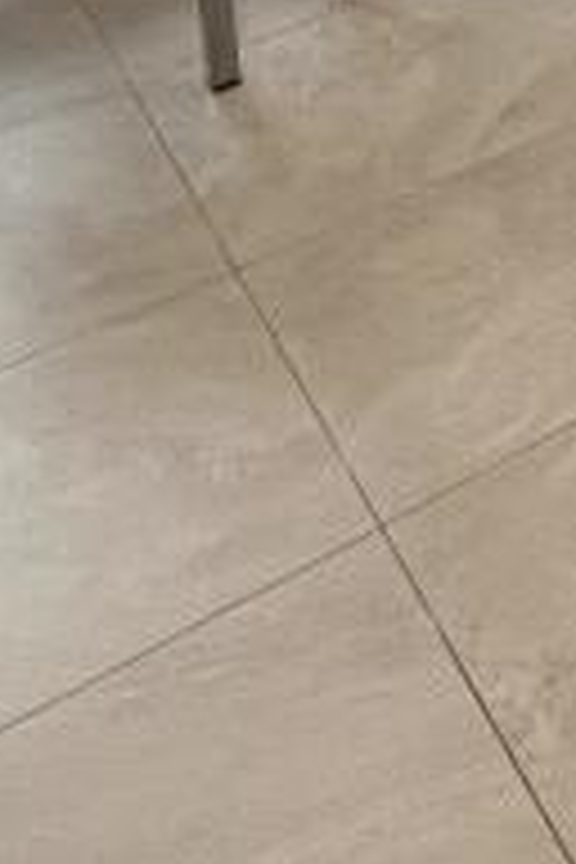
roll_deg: +0.4
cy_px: -634
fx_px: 1728
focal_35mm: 72
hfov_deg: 16.0
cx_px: 1040
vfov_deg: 20.8
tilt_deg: -11.9
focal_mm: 1.57
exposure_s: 1/99
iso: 80
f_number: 1.8
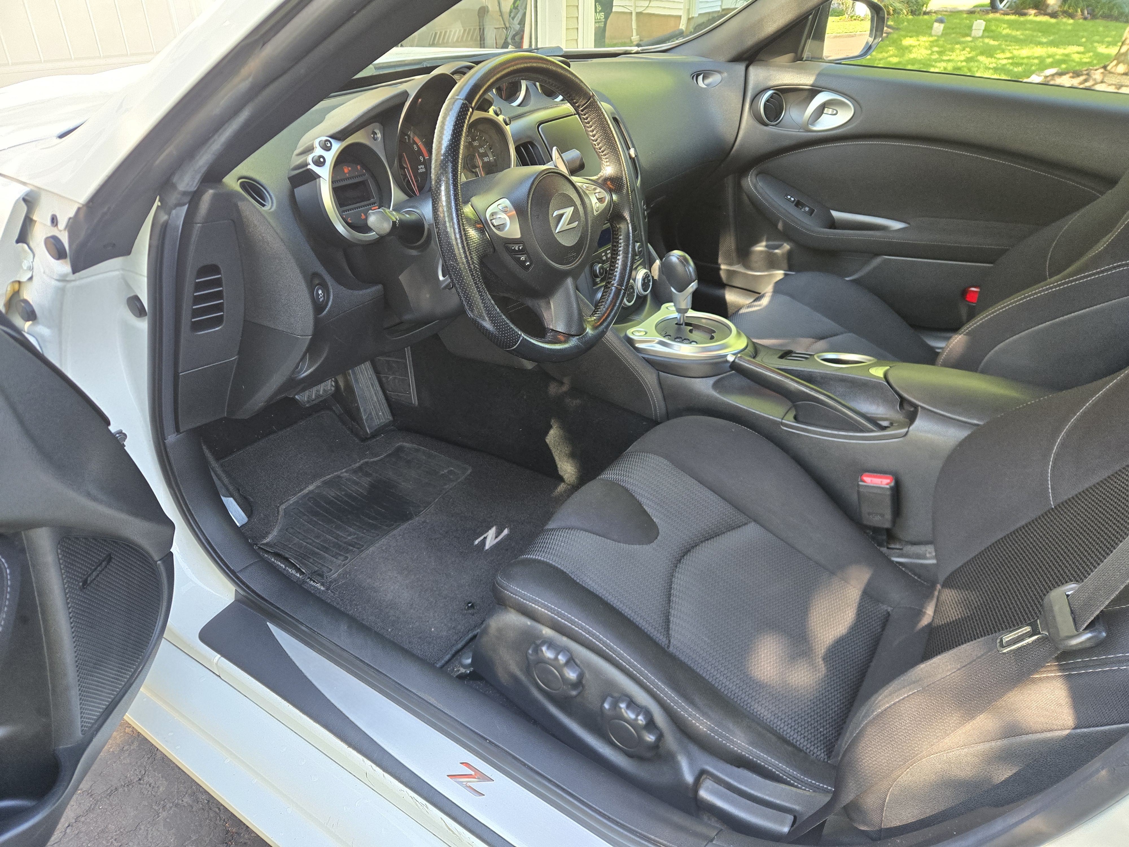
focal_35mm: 23
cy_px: 424
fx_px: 750
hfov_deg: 73.9
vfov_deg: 58.9
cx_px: 564
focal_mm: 5.4
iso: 160
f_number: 1.8
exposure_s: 1/120
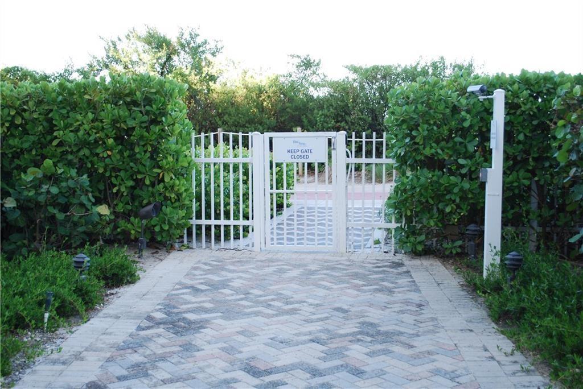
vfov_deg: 28.1
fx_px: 778
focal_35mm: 48
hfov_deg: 41.1
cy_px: 194
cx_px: 292
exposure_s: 1/80
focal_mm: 32
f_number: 4.8
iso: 200
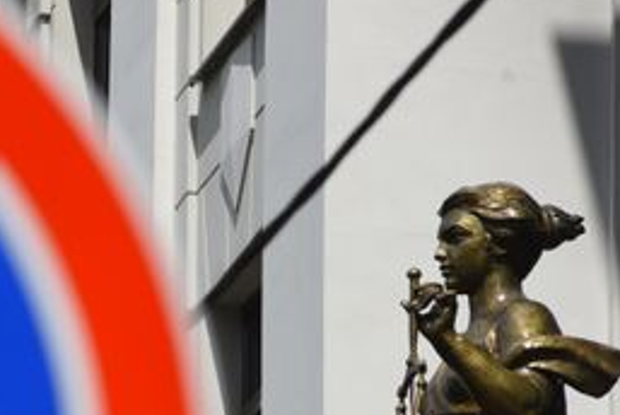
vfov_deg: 2.5
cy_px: 509
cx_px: -215
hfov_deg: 3.8
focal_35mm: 543
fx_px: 9362
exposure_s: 1/1600
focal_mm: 200
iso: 400
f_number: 9
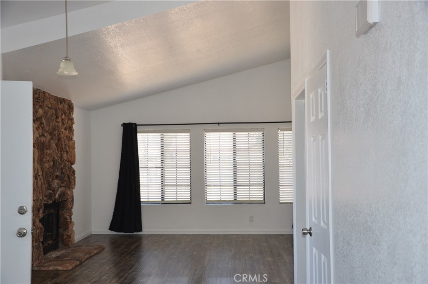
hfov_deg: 51.4
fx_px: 445
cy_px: 142
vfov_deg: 35.3
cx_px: 214
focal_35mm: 38
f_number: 4.5
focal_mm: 25
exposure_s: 1/250
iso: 400
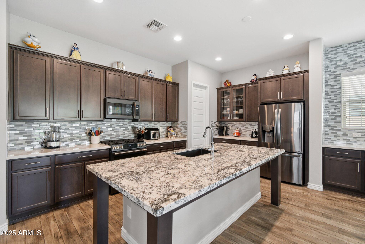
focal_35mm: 15
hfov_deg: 100.4
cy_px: 122
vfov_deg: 77.3
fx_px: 152
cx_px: 182
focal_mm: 10
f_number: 8
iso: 400
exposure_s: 1/5
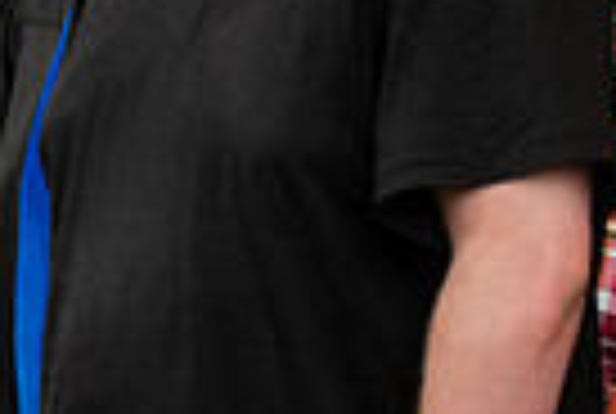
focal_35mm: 346
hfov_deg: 5.8
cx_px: -616
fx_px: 5933
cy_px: -128
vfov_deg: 4.0
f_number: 3.5
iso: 1250
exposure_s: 1/200
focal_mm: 82
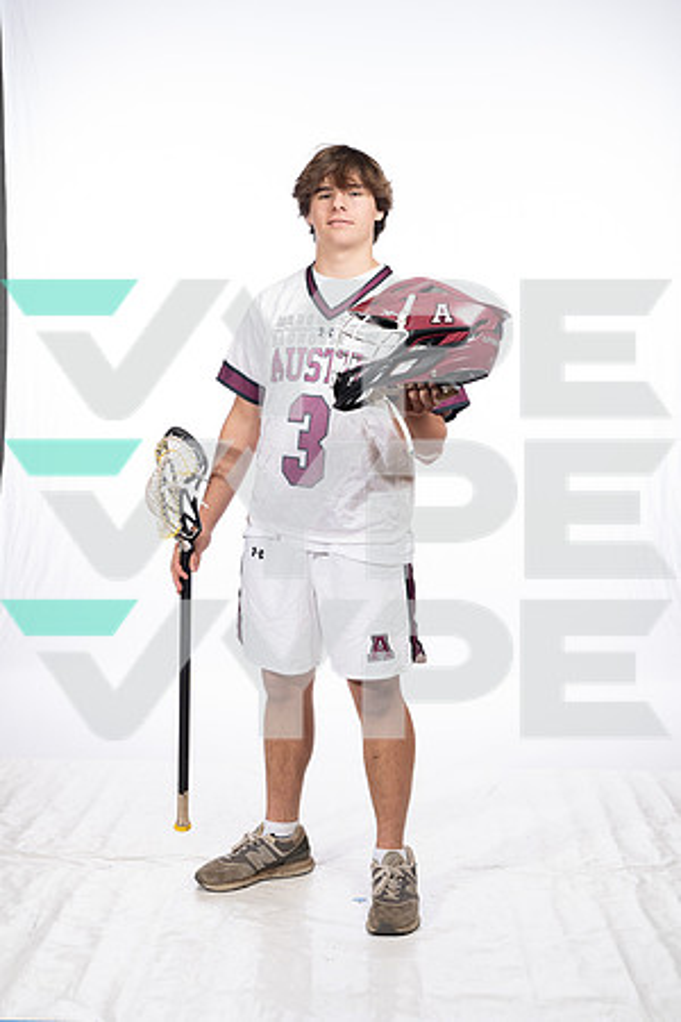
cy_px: 511
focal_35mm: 50
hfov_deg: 27.0
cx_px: 340
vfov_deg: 39.6
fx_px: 1419
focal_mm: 50
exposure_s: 1/250
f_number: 7.1
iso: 640
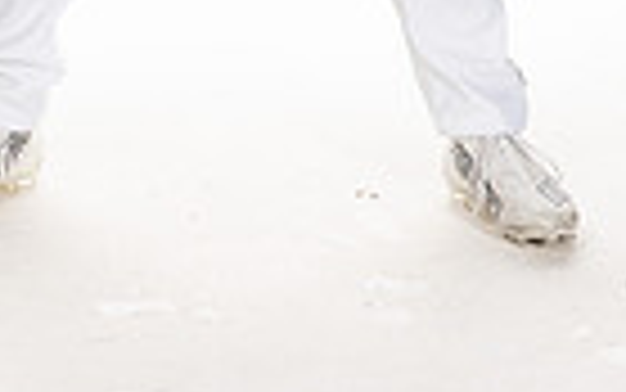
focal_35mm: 188
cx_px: 203
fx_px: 3209
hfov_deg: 11.1
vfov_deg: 6.6
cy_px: -554
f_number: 6.3
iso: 400
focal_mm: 57
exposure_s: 1/250
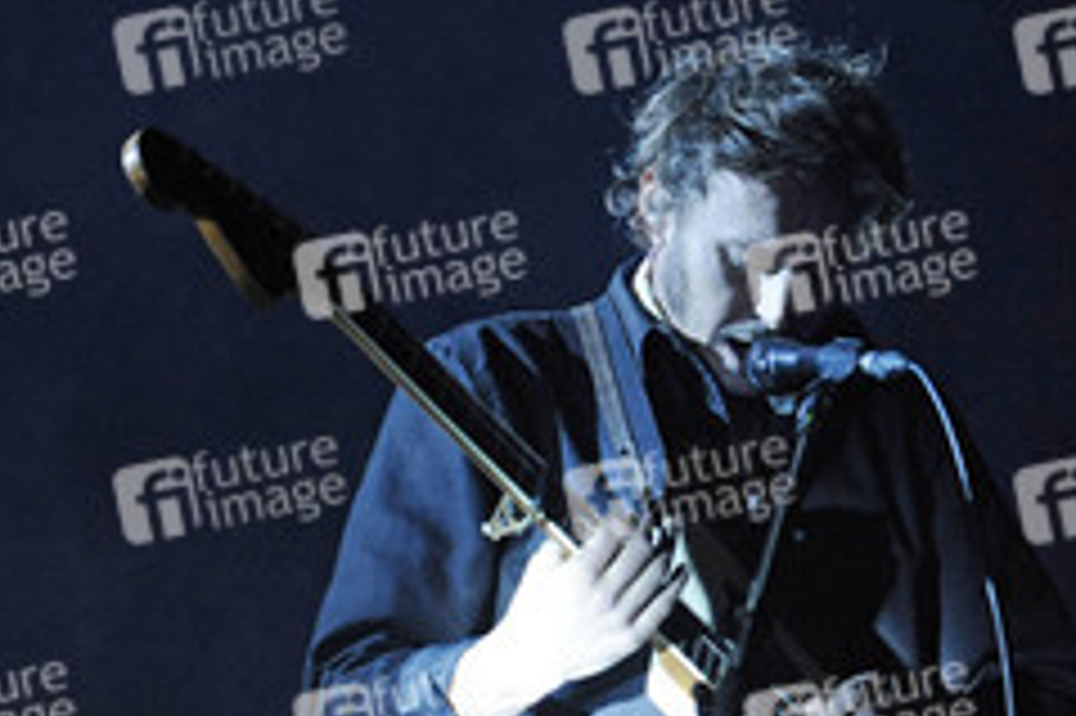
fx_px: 3942
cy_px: 603
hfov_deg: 15.5
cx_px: 738
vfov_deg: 10.3
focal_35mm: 132
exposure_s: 1/160
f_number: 2.8
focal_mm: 70
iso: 3200
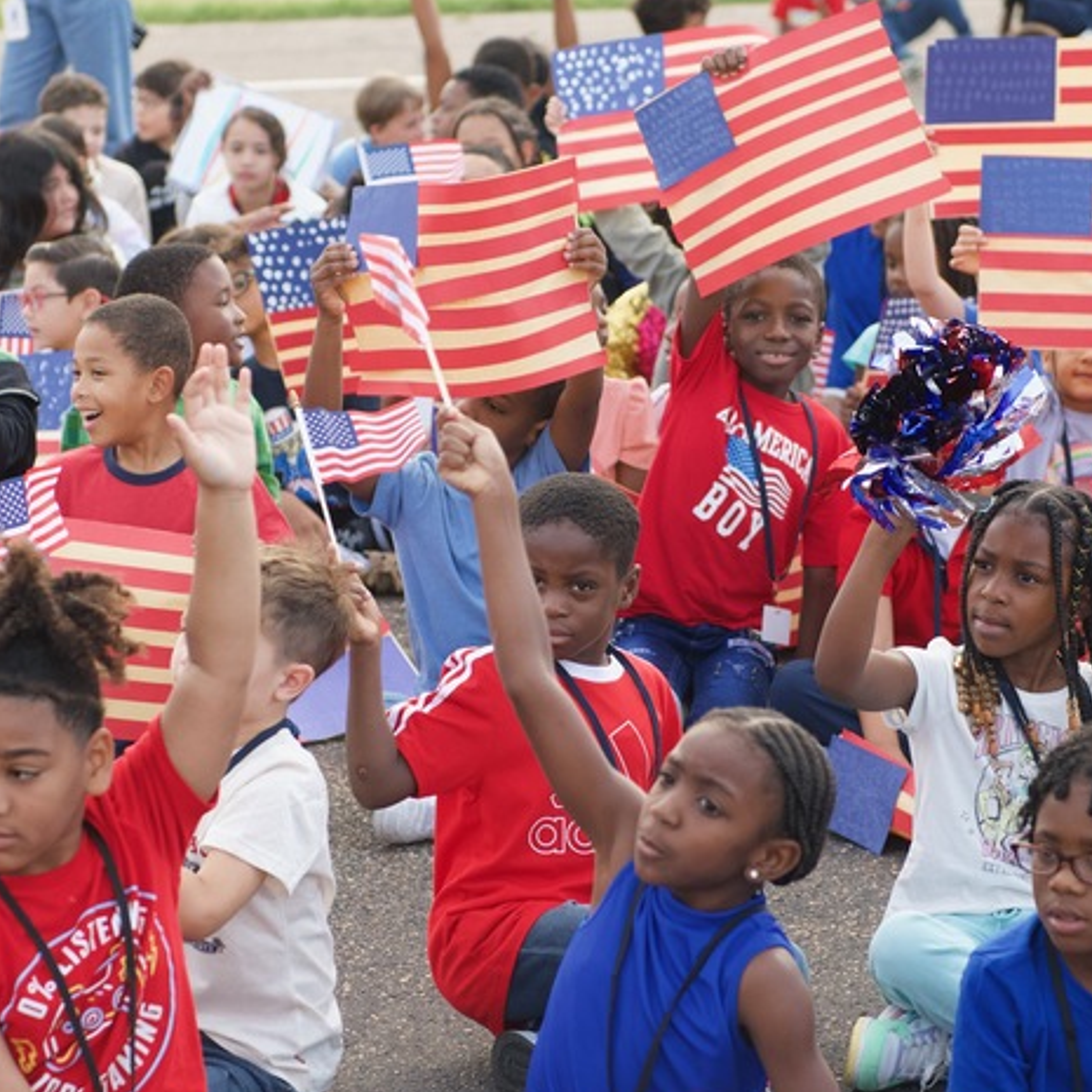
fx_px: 4675
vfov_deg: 13.3
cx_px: 559
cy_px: 497
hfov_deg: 13.3
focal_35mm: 131
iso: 1000
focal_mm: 70
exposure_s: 1/1000
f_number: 3.5
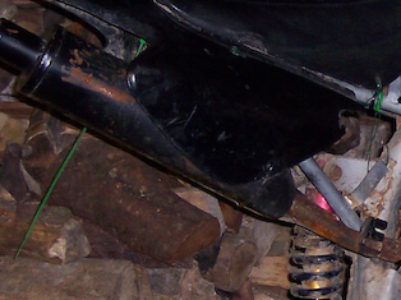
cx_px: 524
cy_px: 167
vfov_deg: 11.9
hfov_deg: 15.2
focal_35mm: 124
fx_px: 1435
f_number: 2.8
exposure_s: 1/30
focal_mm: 8
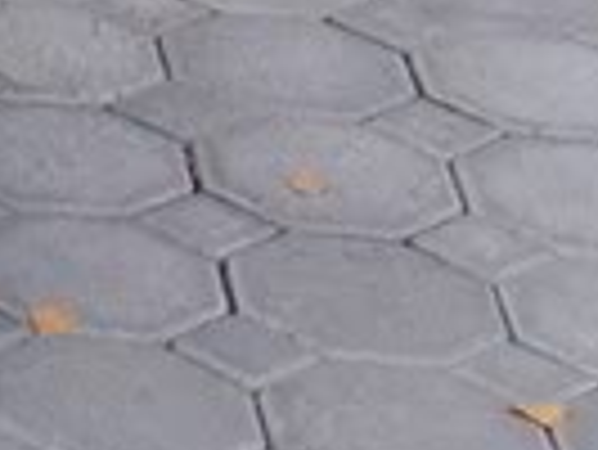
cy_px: -531
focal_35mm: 262
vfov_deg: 5.5
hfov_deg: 6.4
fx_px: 4530
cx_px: -1601
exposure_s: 1/125
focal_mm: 5.6
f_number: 5.6
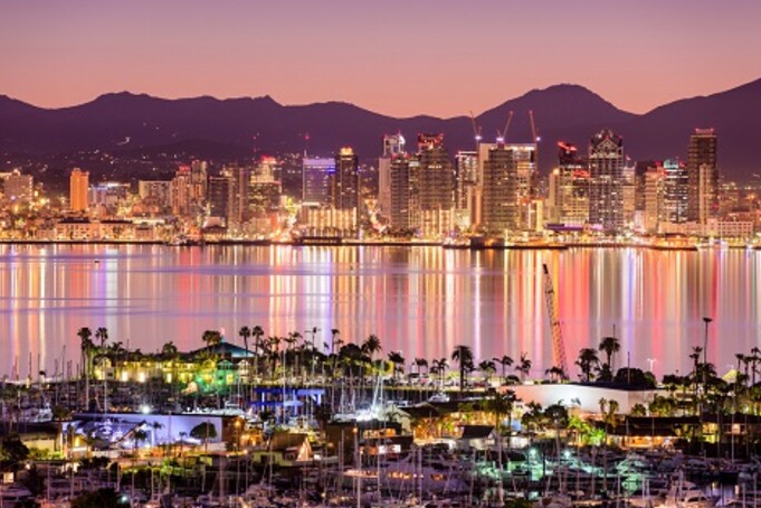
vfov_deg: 5.8
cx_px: 356
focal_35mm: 235
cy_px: 219
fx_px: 4967
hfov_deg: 8.8
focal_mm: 200
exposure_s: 60
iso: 64
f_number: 8
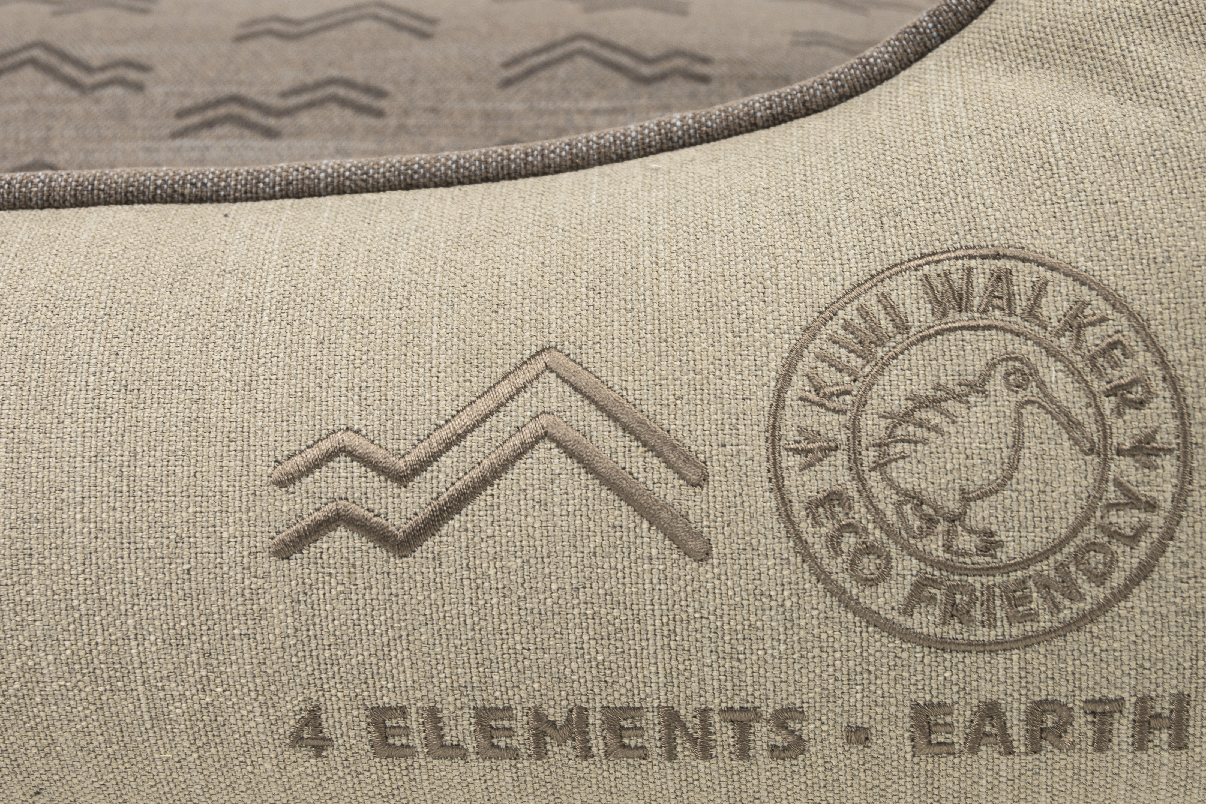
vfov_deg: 20.0
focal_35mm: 68
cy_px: 363
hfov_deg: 29.7
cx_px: 614
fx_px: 2278
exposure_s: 1/20
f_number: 6.3
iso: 100
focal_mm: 36
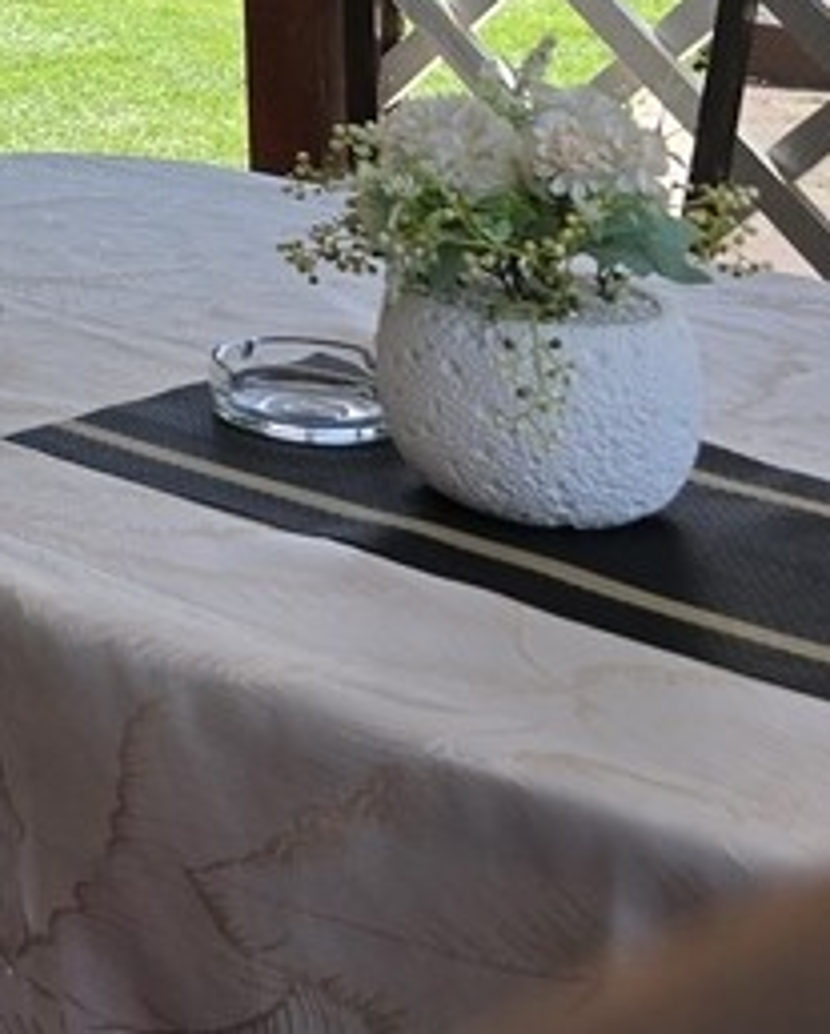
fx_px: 2728
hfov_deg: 14.2
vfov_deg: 19.3
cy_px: -433
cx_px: -878
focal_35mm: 89
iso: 12
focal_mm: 6.3
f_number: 1.7
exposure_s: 1/180
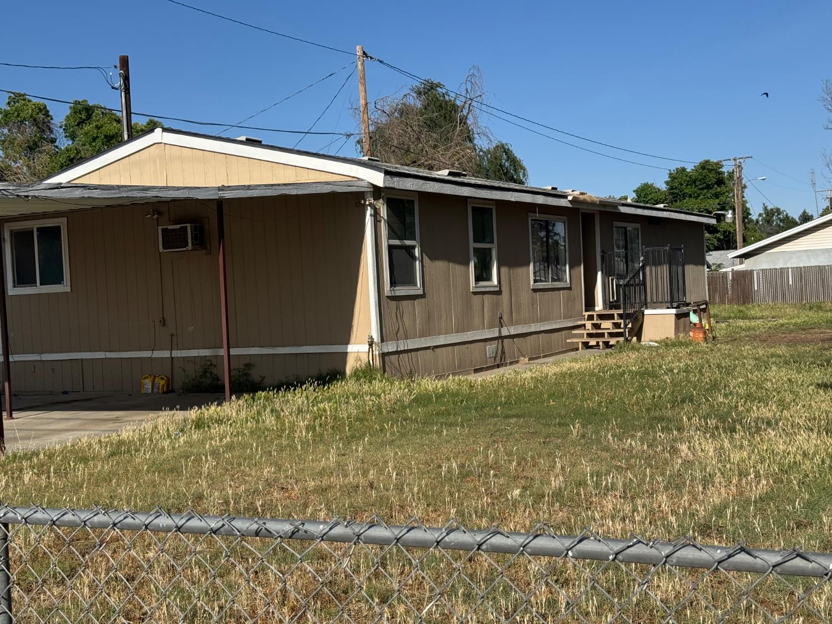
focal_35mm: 48
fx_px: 1154
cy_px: 312
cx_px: 416
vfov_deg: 30.3
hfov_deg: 39.7
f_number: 1.78
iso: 64
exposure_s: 1/5376
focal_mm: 6.76
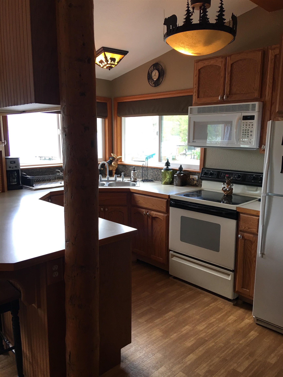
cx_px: 142
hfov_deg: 48.2
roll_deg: -0.6
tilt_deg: -9.8
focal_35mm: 29
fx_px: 316
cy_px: 188
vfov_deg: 61.7
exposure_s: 1/30
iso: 32
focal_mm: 4.15
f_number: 2.2
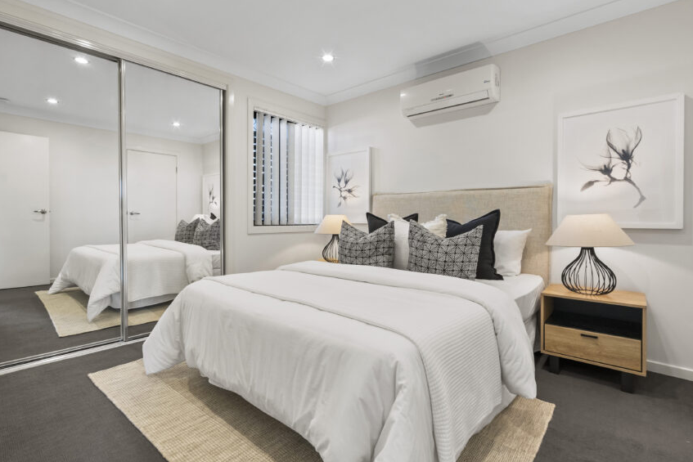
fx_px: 327
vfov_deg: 70.4
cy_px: 224
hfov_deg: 93.2
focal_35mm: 17
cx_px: 333
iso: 800
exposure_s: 1/5
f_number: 7.1
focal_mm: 16
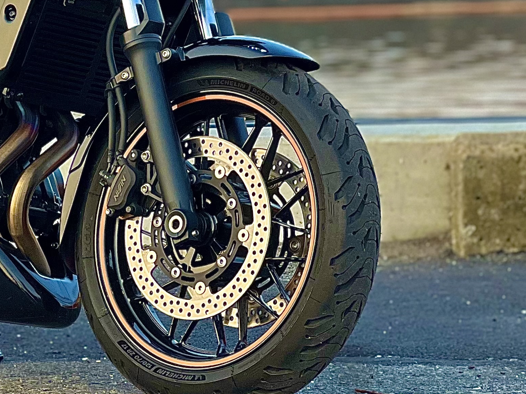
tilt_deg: -1.8
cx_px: -40
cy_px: 74
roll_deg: +2.2
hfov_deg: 9.8
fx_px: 3054
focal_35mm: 201
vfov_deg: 7.4
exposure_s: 1/121
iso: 100
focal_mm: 9
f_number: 2.8
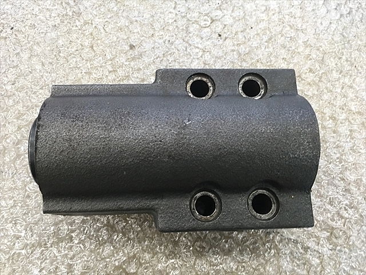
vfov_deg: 48.2
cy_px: 138
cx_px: 183
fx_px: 307
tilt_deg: -78.7
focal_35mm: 29
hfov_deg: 61.7
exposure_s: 1/30
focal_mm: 4.15
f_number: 2.2
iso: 80
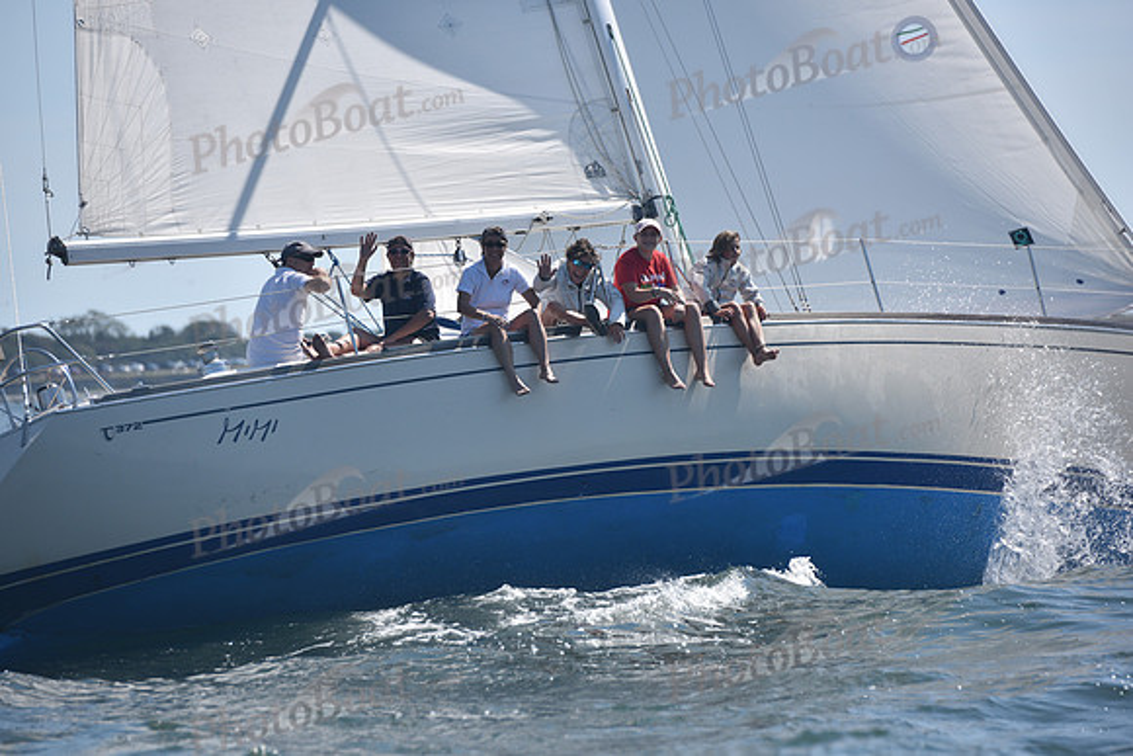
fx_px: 6296
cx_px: 566
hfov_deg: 10.3
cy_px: 378
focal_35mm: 200
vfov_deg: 6.9
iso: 250
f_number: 4.5
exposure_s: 1/1250
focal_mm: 200
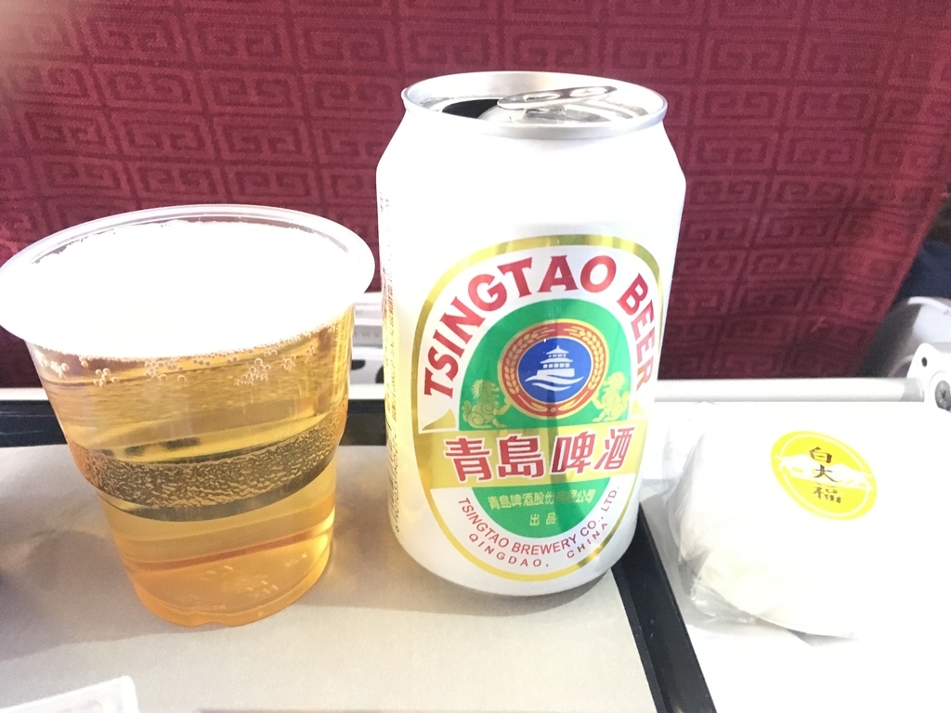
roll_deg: -0.8
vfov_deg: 48.2
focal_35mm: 29
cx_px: 476
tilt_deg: -19.7
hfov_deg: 61.7
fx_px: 797
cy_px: 356
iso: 800
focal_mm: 4.15
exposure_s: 1/15
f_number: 2.2
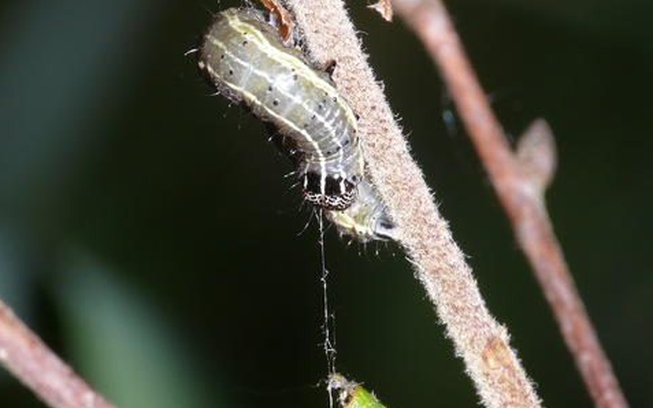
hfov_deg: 6.8
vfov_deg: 4.2
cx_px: 326
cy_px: 152
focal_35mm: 310
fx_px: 5516
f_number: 11
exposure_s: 1/640
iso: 100
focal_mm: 46
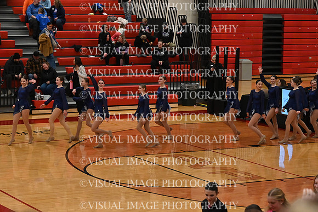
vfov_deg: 13.0
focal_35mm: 105
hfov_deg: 19.5
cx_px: 159
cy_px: 106
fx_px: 928
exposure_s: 1/400
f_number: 4
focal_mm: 70
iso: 5000
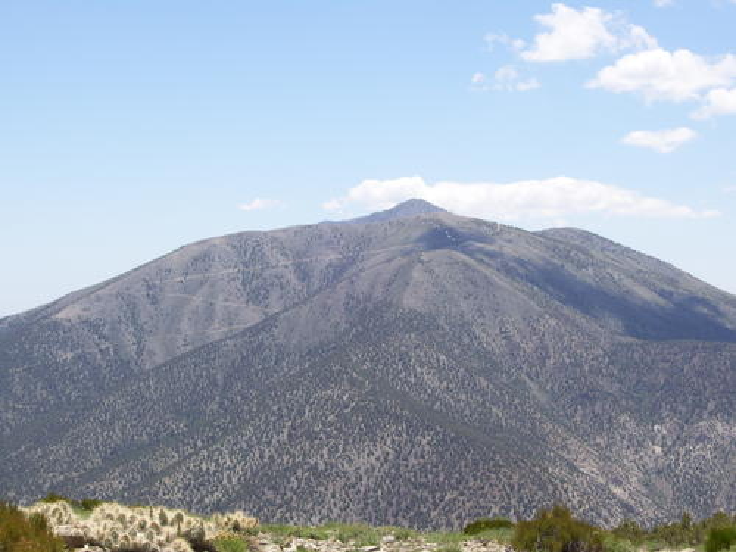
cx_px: 368
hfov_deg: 22.5
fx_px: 1850
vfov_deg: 17.0
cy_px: 276
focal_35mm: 87
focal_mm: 14.3
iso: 80
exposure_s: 1/320
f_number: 8
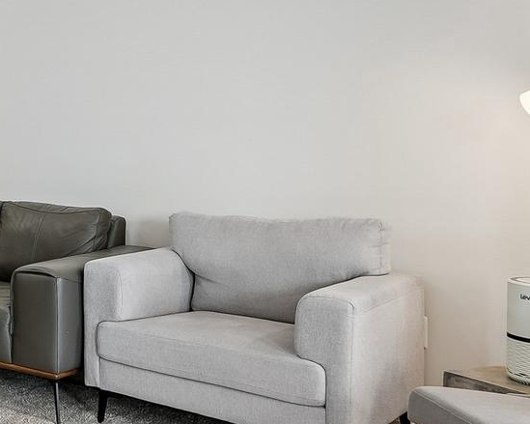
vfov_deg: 26.8
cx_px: -256
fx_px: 878
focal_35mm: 56
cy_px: 110
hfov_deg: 25.6
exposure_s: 1/3.33
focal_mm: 16
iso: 100
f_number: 8
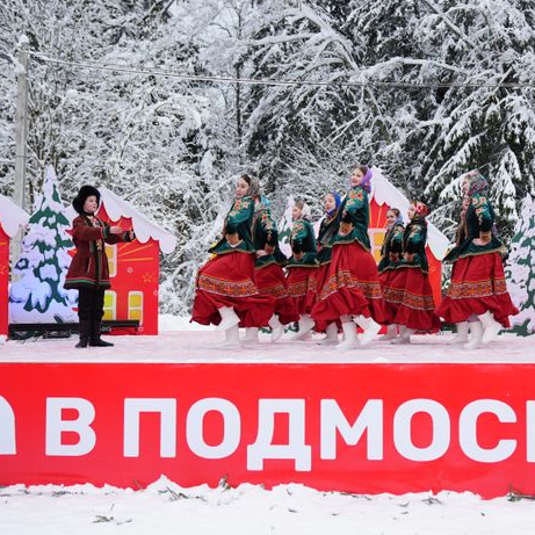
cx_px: 373
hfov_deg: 34.2
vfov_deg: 34.7
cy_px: 267
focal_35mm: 49
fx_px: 857
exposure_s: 1/1250
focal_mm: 38
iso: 640
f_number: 3.5
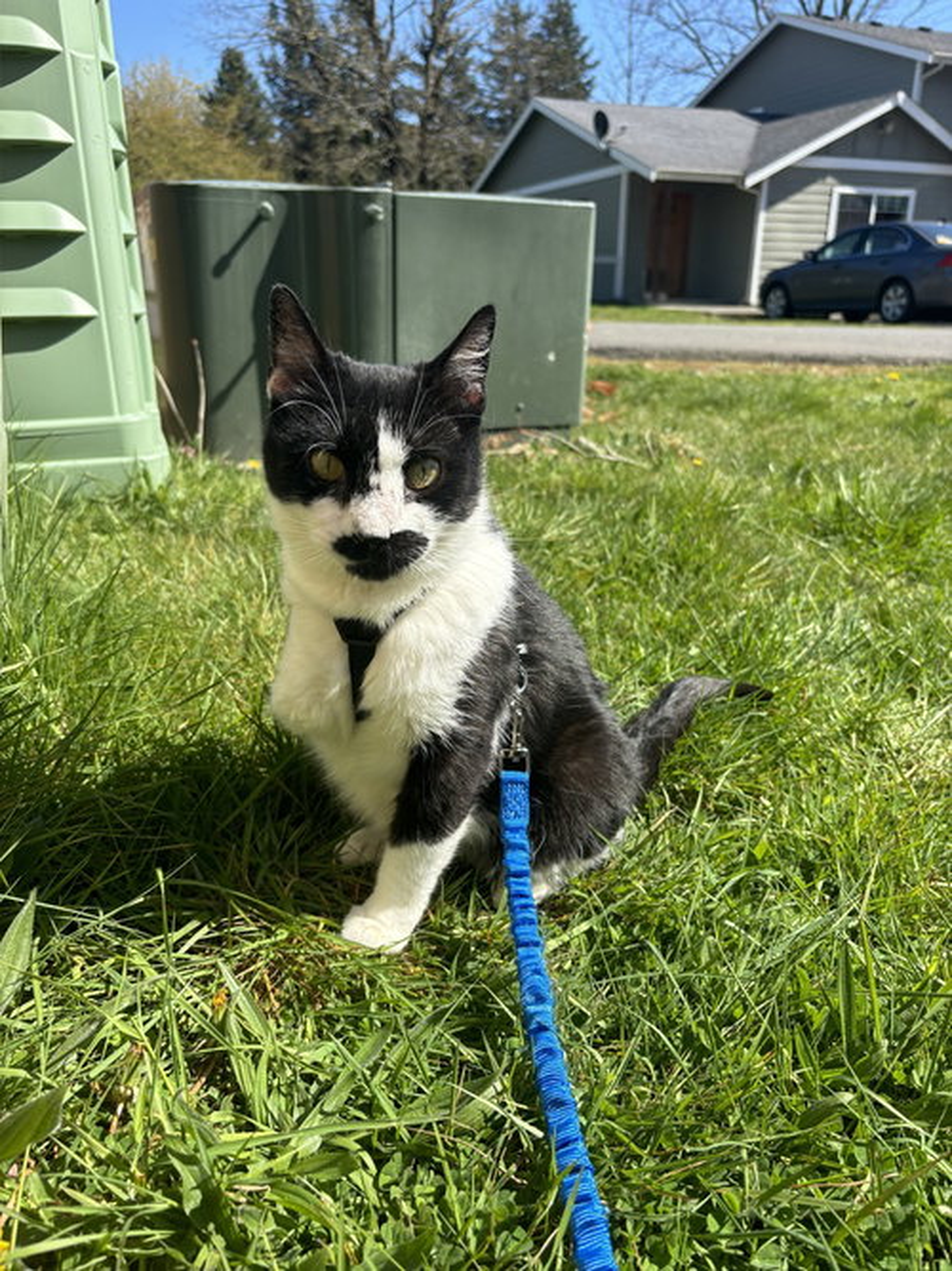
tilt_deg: -20.0
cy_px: 636
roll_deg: -0.6
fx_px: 954
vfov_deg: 67.3
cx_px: 476
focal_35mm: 26
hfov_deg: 53.0
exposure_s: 1/1543
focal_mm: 5.96
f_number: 1.6
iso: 50
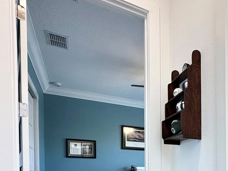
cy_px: 178
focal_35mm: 32
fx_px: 211
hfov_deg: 51.0
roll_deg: +0.1
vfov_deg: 38.3
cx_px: 200
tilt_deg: -0.2
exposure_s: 1/120
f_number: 2.2
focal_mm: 2.22
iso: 250
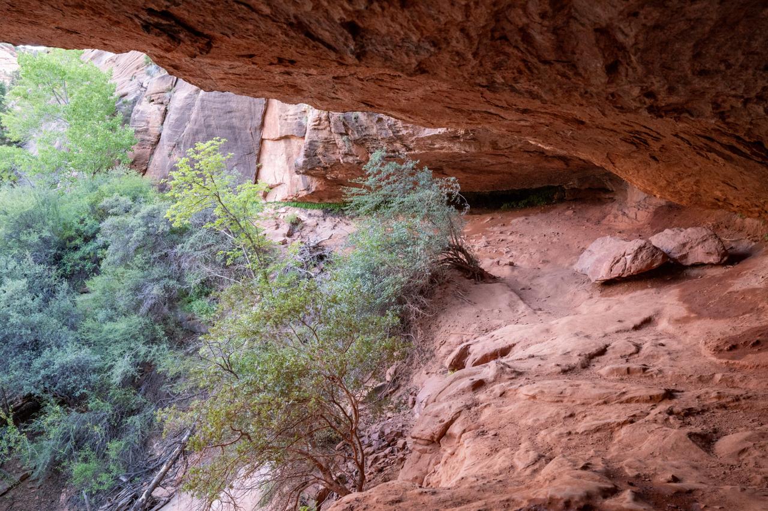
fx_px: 640
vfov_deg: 43.6
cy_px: 256
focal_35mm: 30
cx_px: 384
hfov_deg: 62.0
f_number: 3.5
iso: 1600
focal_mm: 20
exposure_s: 1/160
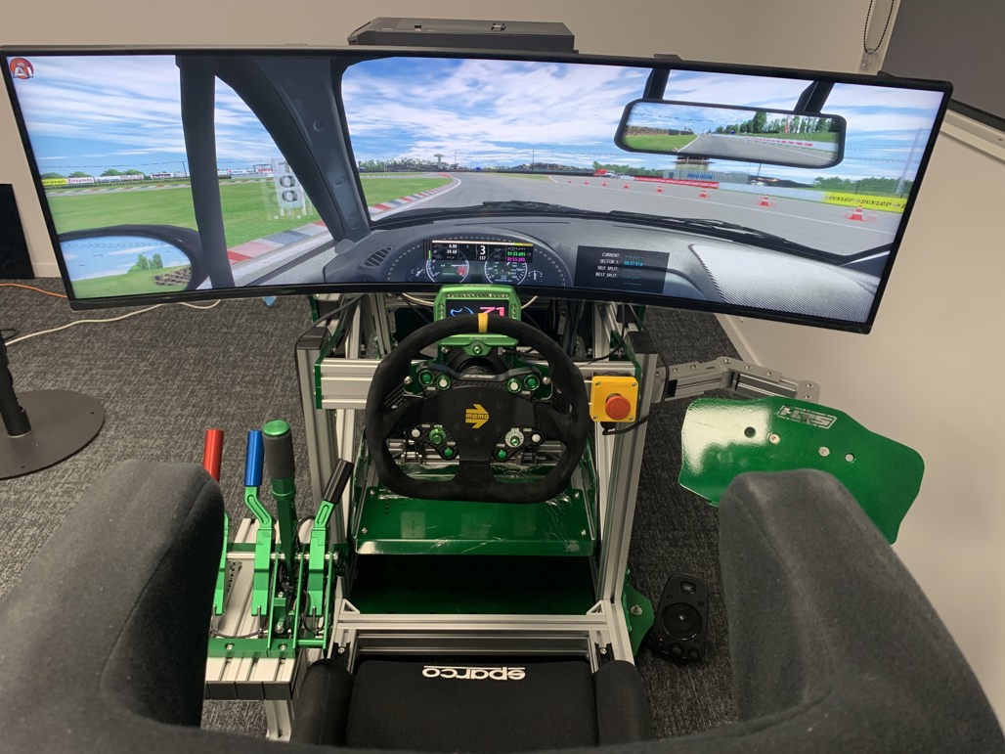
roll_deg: -2.3
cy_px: 377
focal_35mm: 26
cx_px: 502
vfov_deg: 53.1
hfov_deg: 67.3
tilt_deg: -31.3
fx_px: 755
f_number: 1.8
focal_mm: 4.25
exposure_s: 1/49
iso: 80
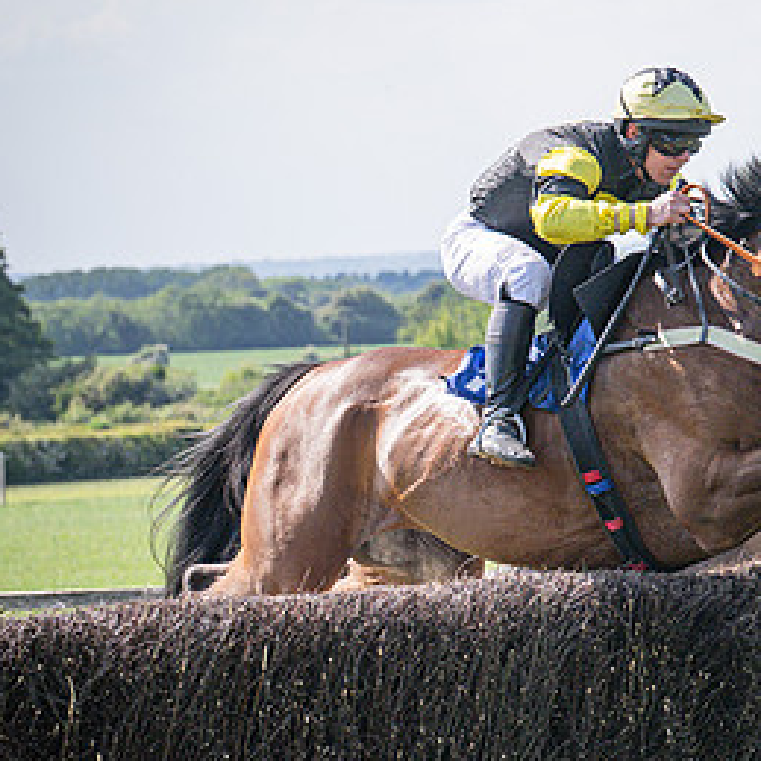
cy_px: 446
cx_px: 718
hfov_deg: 8.1
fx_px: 5348
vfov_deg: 8.1
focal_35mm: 215
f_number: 4
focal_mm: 70
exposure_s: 1/3200
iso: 400
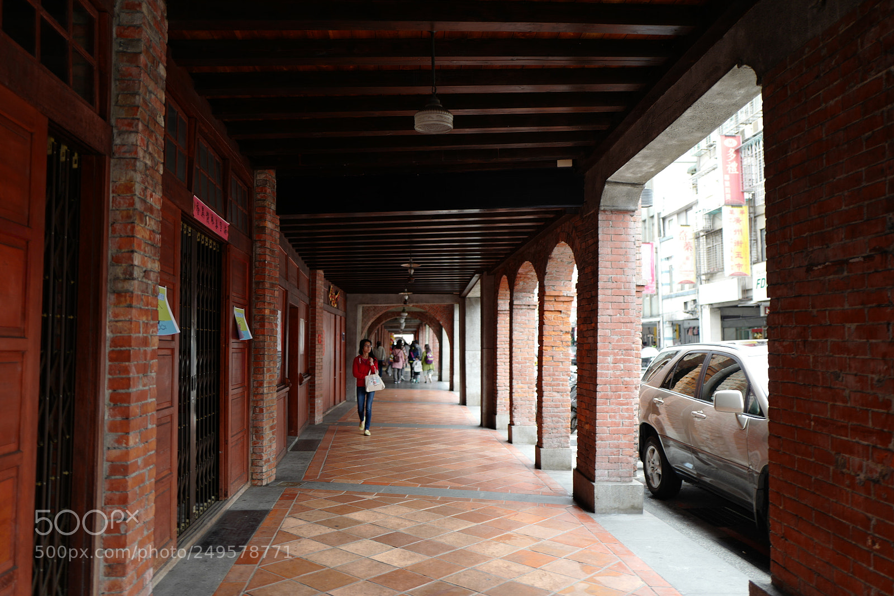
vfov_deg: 46.4
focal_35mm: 28
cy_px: 298
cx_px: 447
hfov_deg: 65.5
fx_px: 695
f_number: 1.7
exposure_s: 1/200
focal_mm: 28
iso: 100
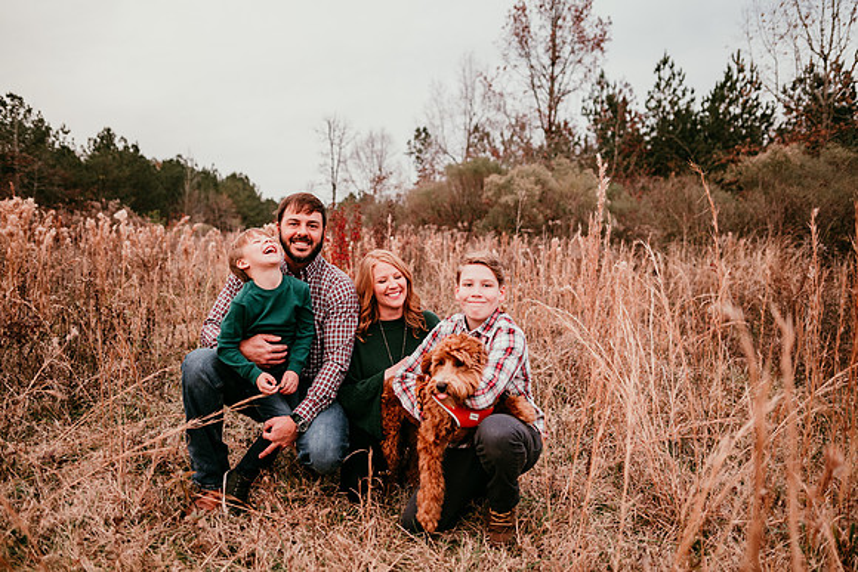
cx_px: 429
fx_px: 572
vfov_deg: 53.2
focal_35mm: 24
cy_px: 286
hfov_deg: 73.7
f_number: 2.2
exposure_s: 1/160
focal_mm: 24
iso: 100
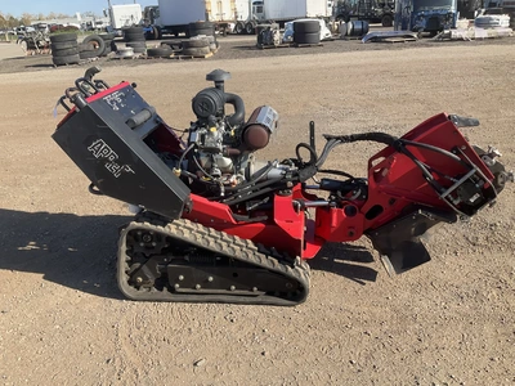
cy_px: 193
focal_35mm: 29
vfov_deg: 48.2
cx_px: 258
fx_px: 431
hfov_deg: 61.7
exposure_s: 1/912
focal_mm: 3
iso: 25
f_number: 1.8
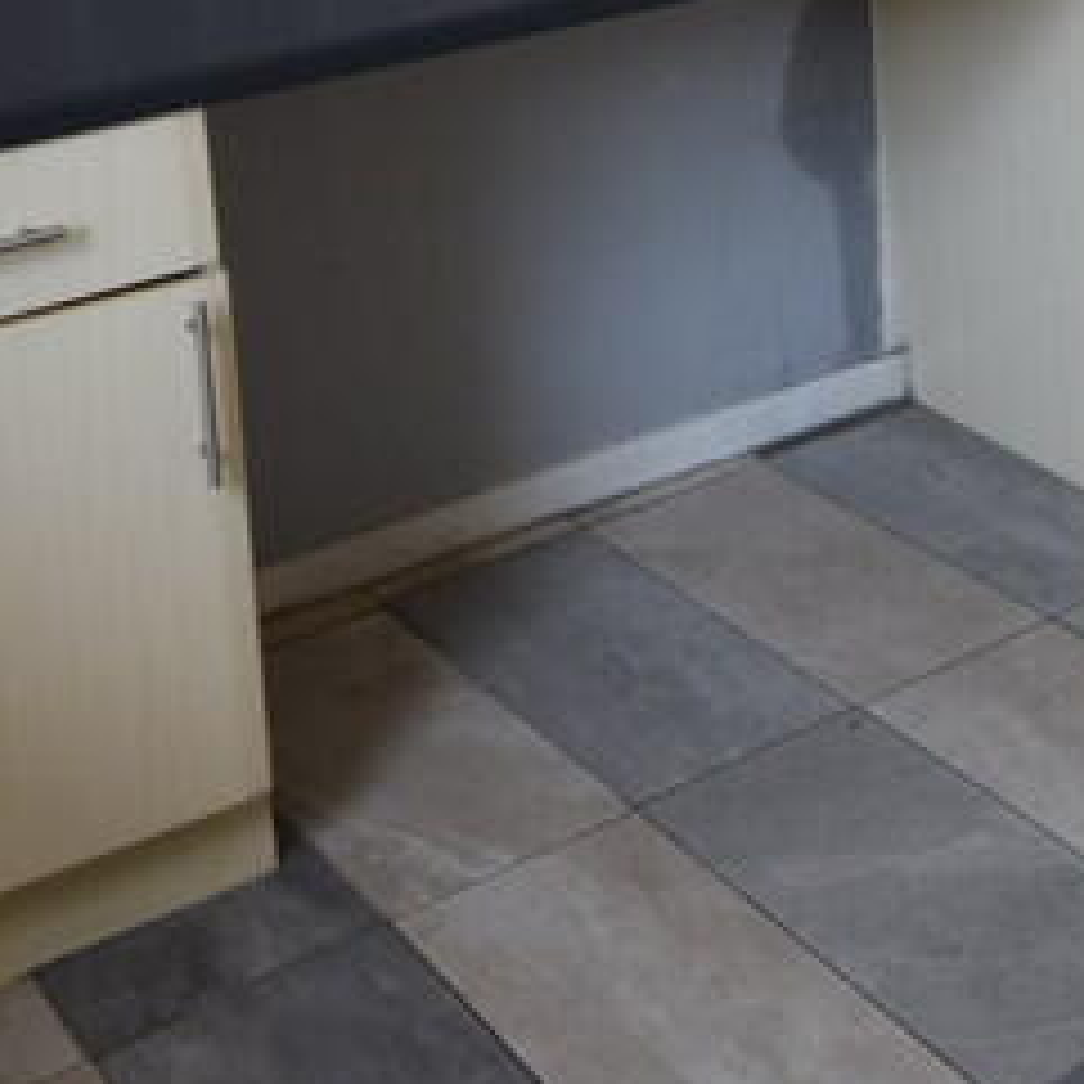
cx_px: 783
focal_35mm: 65
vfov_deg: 24.9
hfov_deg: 26.2
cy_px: -56
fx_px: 2303
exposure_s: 1/60
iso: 450
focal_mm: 12
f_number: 4.5
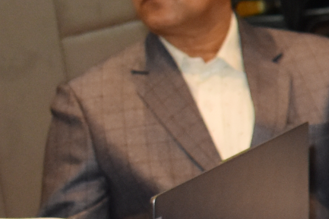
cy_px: 38
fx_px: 2105
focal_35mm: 230
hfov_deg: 7.8
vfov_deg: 6.0
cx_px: 970
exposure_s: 1/60
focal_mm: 23
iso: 800
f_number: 3.8
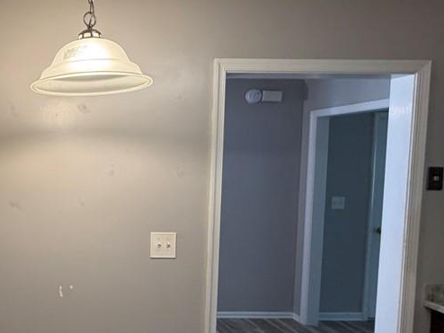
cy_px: 178
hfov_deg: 52.9
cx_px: 33
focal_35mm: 29
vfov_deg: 48.2
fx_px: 372
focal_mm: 2.22
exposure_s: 1/60
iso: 320
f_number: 2.2
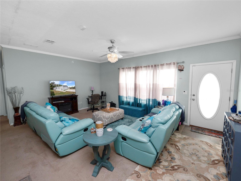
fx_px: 97
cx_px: 120
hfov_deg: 102.1
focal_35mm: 14
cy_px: 90
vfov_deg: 85.7
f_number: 7.1
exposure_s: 1/60
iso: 320
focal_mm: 7
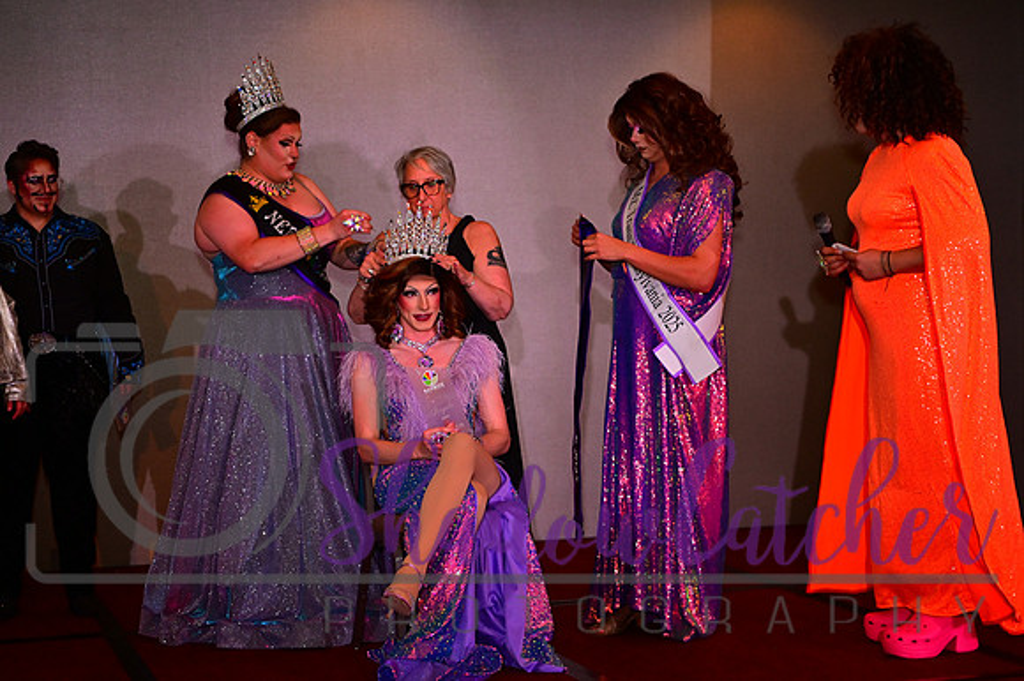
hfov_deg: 28.9
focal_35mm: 70
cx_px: 512
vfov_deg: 19.4
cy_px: 340
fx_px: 1990
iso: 1100
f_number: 2.8
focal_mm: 70
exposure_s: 1/125
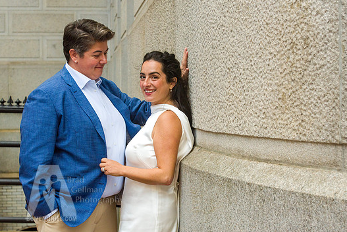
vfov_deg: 17.7
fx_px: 743
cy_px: 113
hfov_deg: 26.3
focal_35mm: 77
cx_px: 176
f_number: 6.3
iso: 800
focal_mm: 70
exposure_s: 1/640
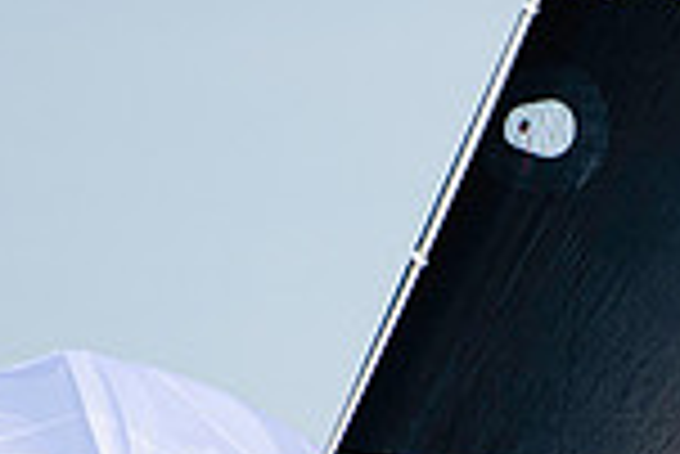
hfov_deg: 0.9
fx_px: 44412
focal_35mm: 2349
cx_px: 743
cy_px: 739
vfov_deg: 0.6
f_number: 5
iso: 320
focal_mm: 400
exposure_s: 1/2000
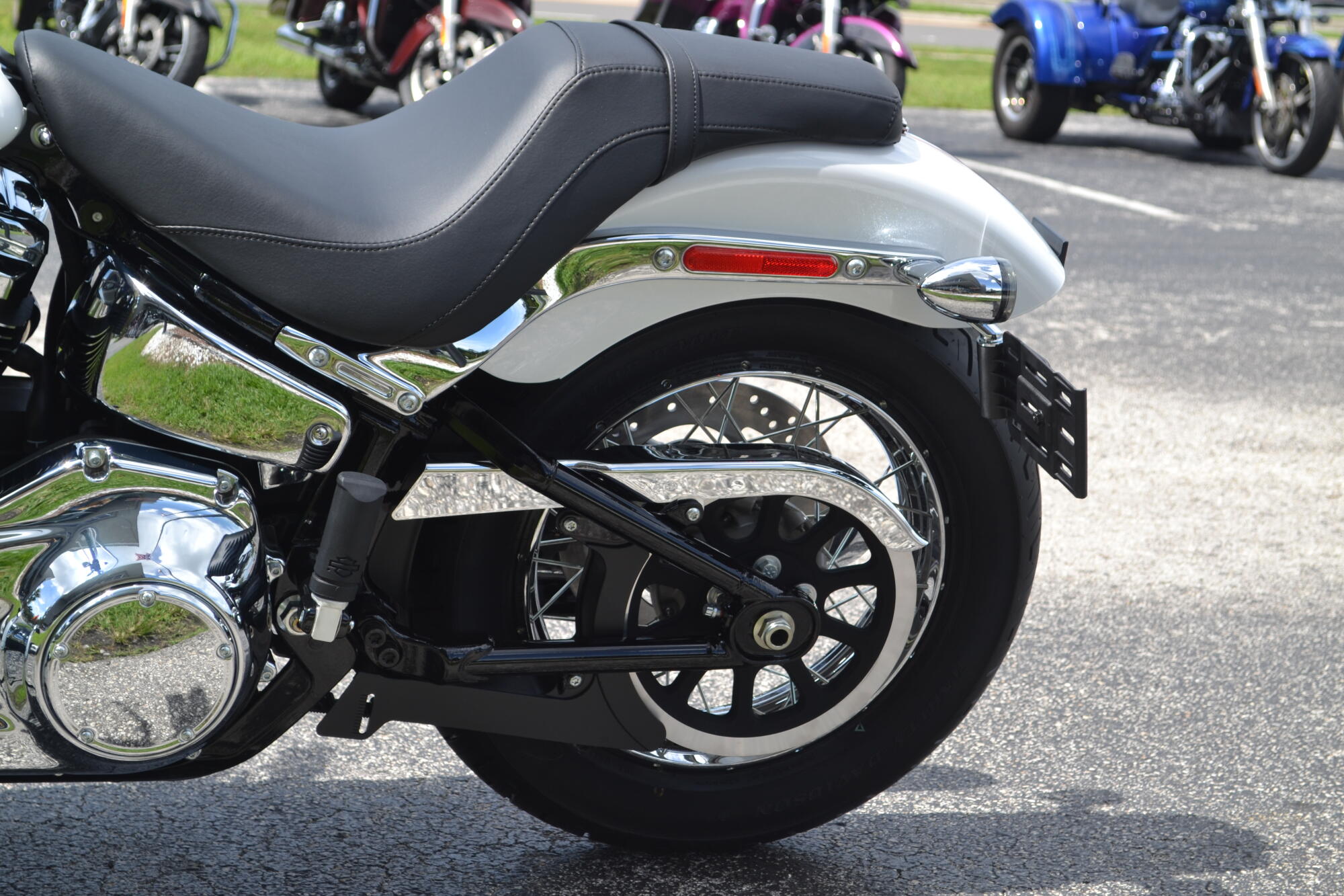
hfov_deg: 28.1
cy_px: 448
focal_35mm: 72
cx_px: 672
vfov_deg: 18.9
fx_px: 2688
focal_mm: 48
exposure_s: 1/200
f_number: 7.1
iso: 100
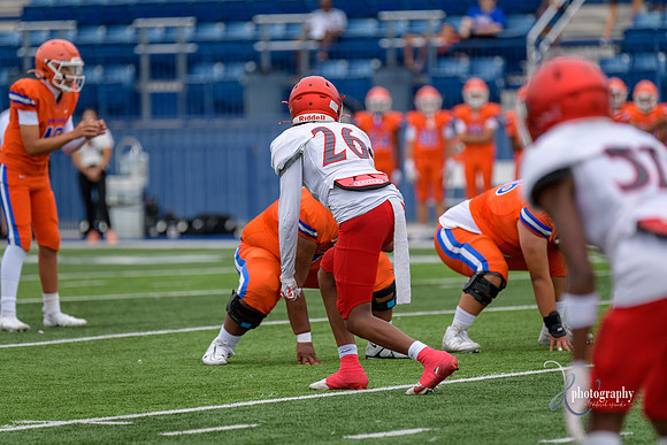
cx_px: 334
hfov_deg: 6.9
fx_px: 5559
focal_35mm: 300
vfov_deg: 4.6
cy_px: 222
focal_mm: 300
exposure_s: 1/1000
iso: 360
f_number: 3.5
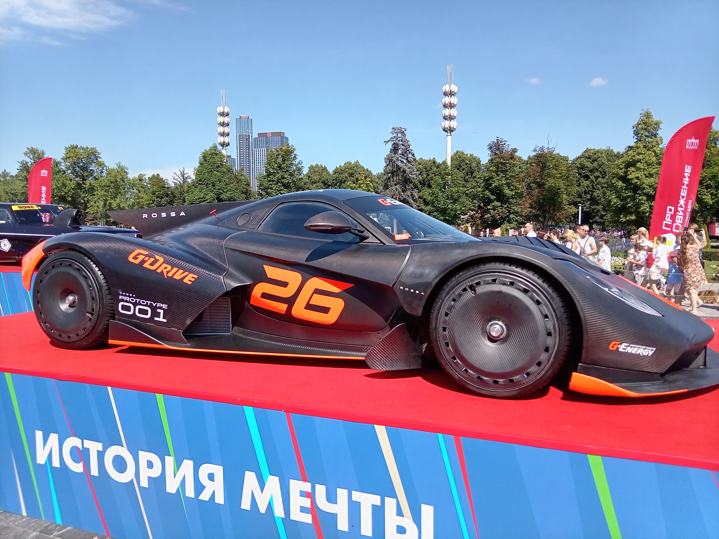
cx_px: 360
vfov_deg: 54.8
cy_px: 270
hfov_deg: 69.4
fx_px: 519
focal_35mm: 25
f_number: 1.8
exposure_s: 1/1138
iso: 101
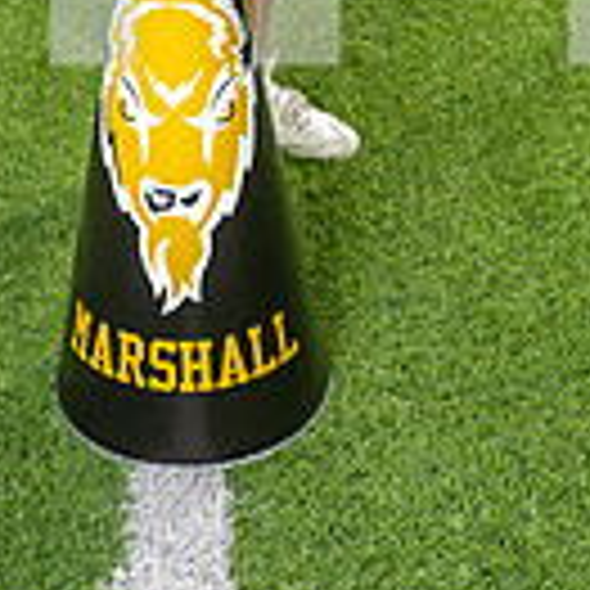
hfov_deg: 17.5
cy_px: -387
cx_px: 212
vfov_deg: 15.6
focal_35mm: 99
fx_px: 1909
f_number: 4.5
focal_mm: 34
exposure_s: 1/250
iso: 640
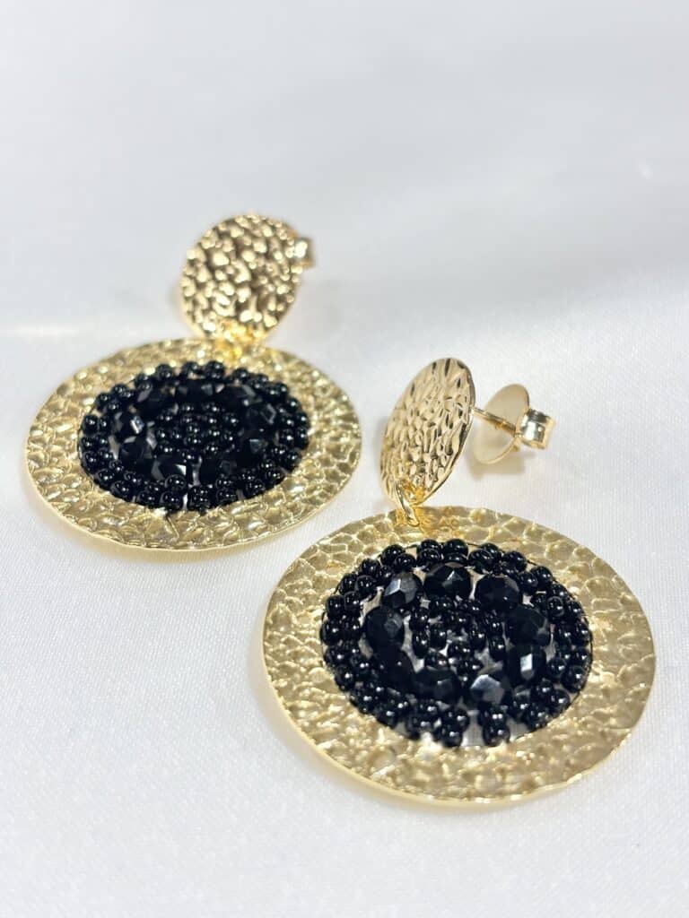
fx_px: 1380
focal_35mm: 52
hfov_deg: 28.0
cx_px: 344
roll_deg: +1.3
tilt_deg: -30.2
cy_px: 459
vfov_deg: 36.8
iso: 25
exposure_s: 1/148
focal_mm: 5.96
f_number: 1.6
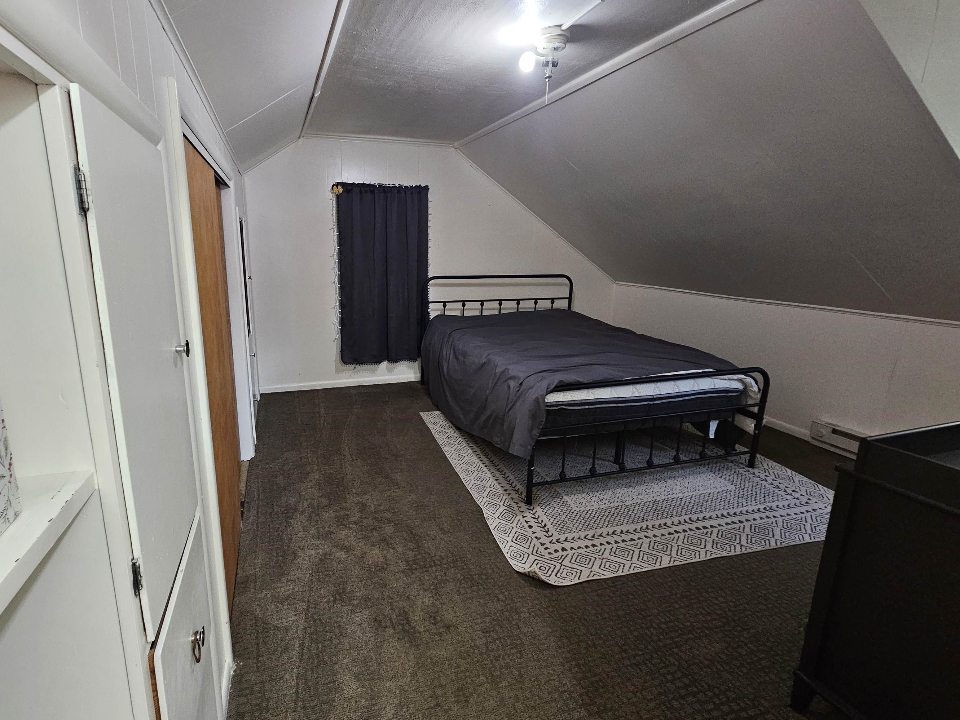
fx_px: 416
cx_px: 407
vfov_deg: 81.7
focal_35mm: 15
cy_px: 353
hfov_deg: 97.4
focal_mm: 2.2
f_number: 2.2
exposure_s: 1/30
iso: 320
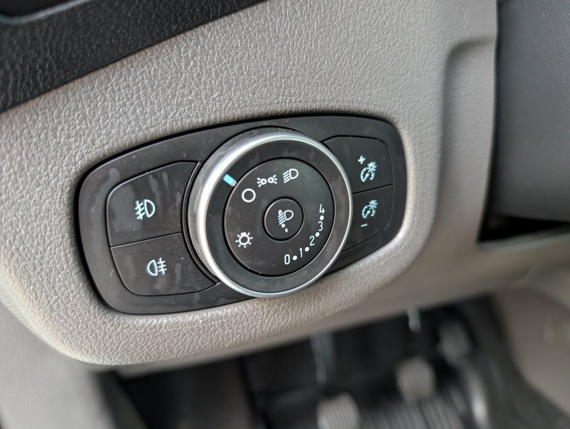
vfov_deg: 56.9
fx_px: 396
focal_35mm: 24
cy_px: 214
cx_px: 285
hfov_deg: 71.5
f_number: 1.68
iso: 664
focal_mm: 6.9
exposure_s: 1/83.1
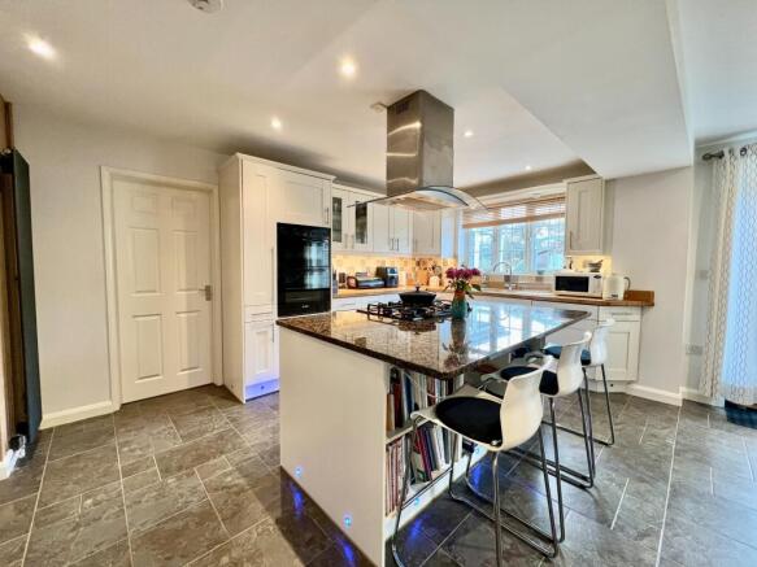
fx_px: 284
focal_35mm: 13
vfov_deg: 89.9
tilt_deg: -0.9
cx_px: 378
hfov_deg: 106.2
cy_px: 284
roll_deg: -0.9
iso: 125
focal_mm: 1.57
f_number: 1.8
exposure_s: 1/50
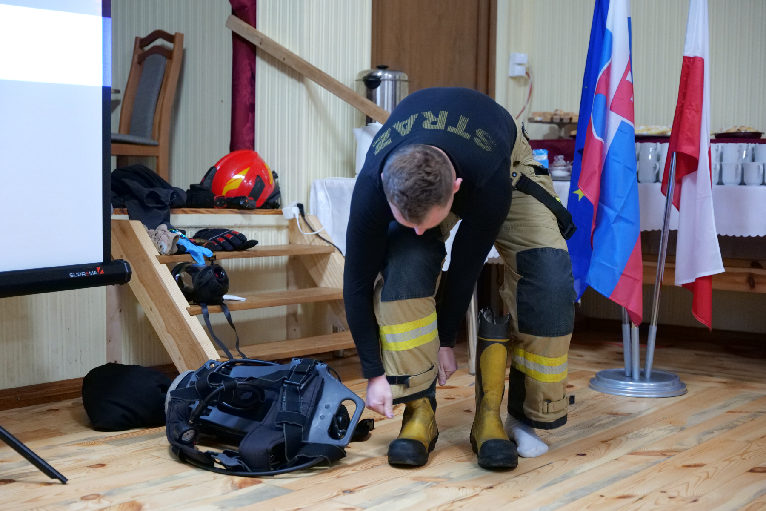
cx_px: 383
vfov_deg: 25.5
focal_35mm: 53
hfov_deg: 37.5
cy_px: 256
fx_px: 1128
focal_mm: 53
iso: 6400
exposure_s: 1/100
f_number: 2.8
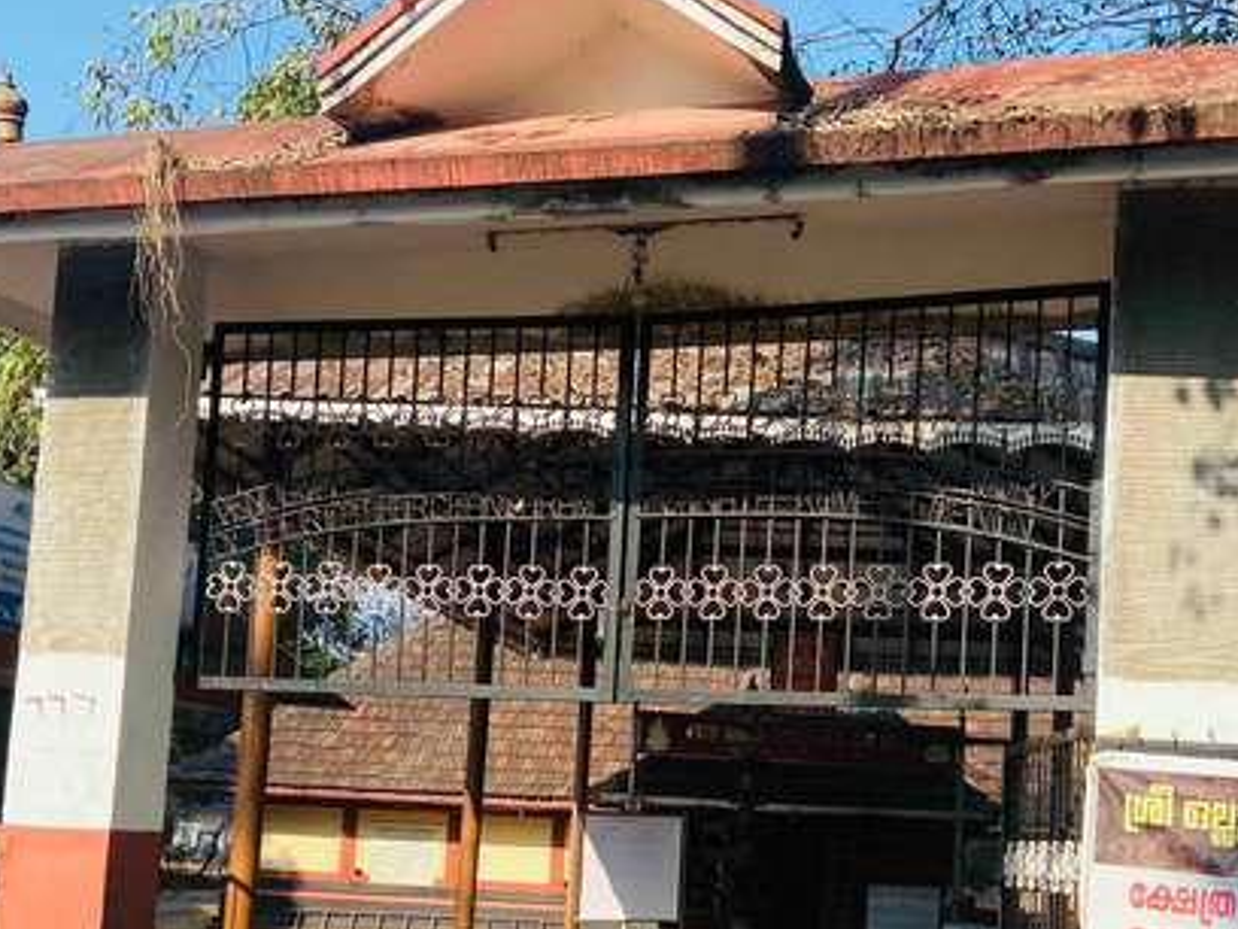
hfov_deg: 38.8
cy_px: 665
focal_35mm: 49
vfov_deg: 29.3
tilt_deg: +11.4
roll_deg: +0.1
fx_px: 1752
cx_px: 710
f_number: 1.8
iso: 32
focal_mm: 4.25
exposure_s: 1/1330
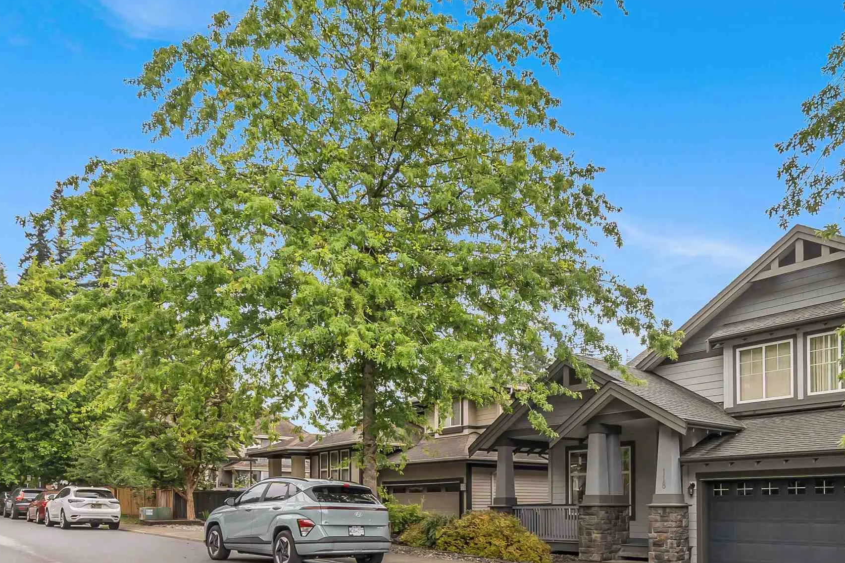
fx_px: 634
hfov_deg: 67.1
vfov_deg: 44.8
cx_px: 476
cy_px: 475
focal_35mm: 27
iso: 125
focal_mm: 10
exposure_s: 1/80
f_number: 8
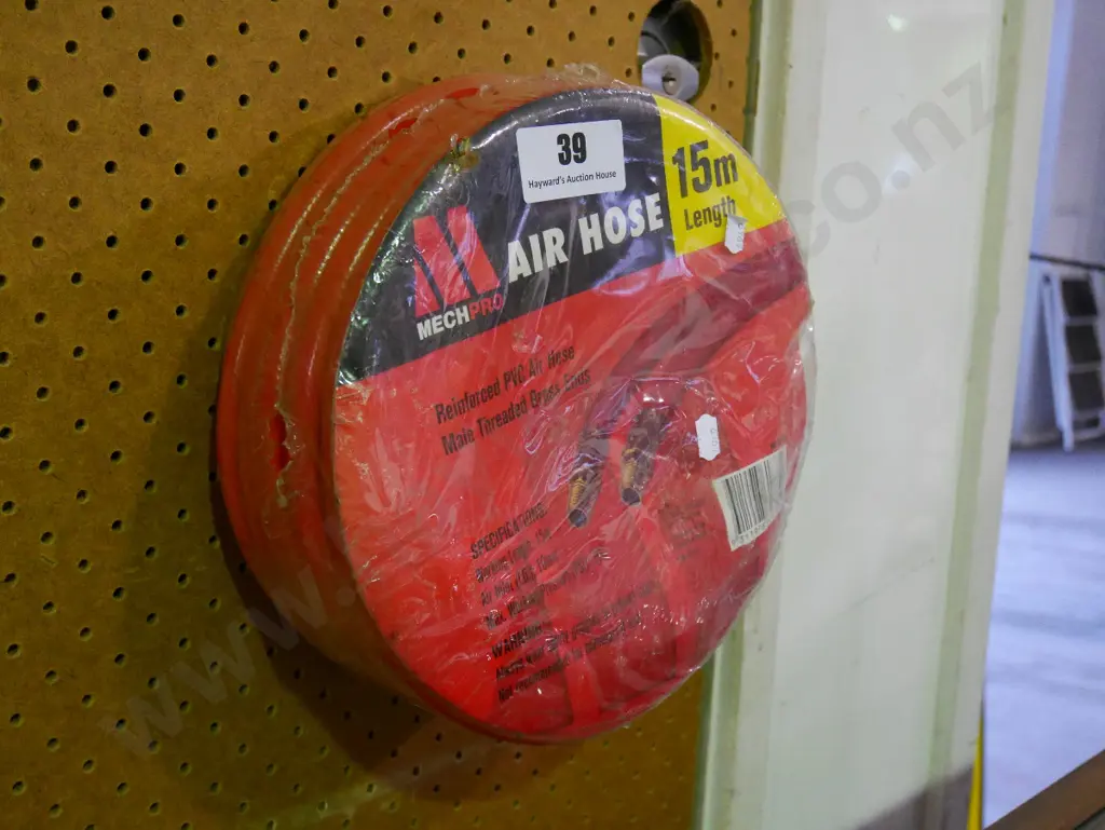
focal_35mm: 40
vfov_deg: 36.0
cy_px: 415
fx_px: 1277
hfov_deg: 46.8
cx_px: 552
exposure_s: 1/60
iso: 3200
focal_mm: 20
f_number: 4.6
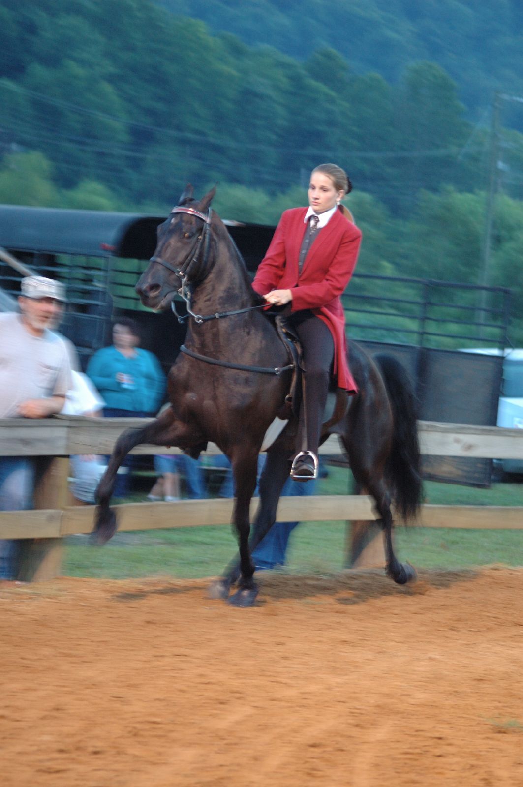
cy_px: 394
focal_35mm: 142
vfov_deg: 14.4
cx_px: 262
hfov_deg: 9.6
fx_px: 3112
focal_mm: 95
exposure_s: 1/30
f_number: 4.2
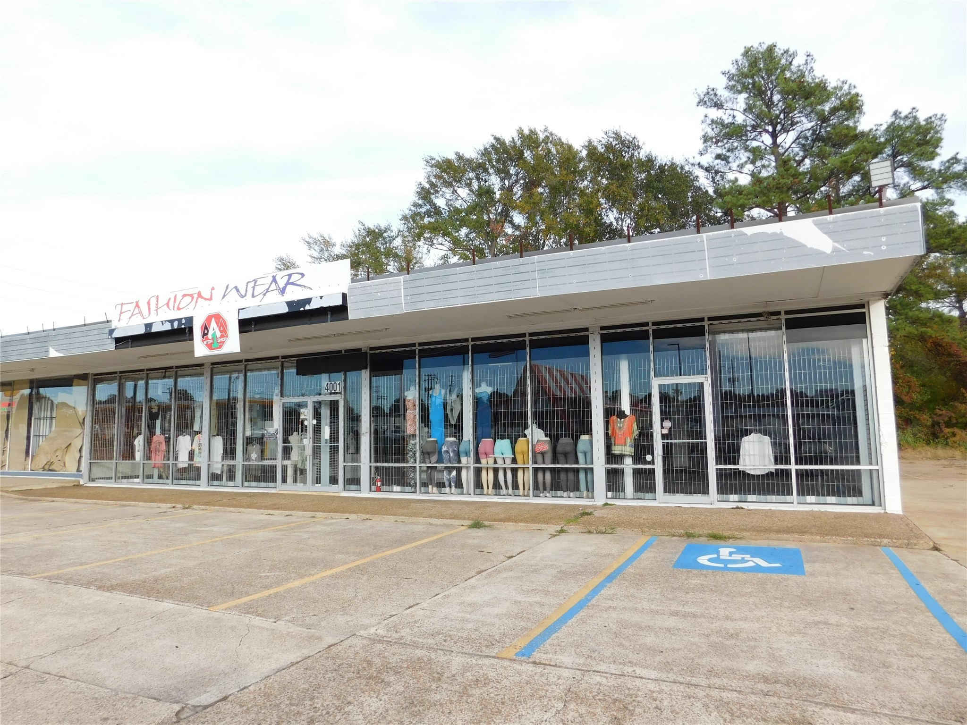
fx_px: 643
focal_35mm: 23
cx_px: 484
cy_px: 362
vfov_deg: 58.9
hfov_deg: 73.9
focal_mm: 4
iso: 125
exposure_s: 1/500
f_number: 3
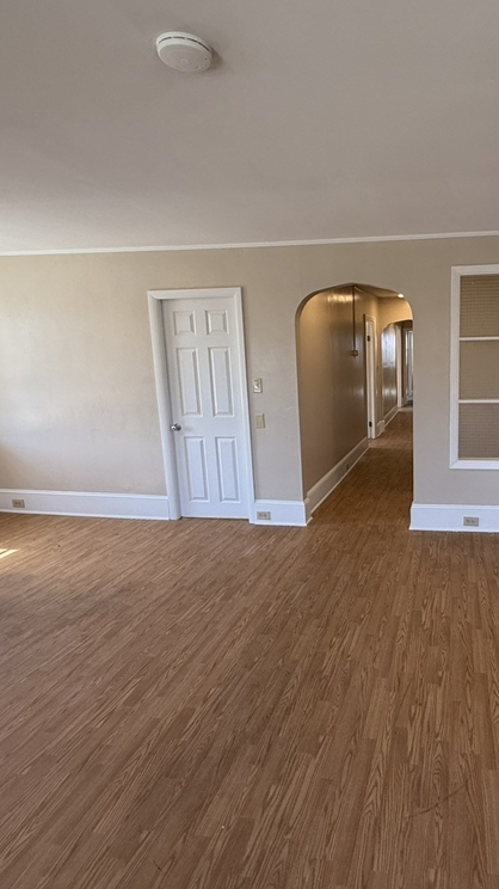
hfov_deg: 50.9
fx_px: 494
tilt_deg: -8.8
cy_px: 433
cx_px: 384
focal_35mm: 21
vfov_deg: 83.8
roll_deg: +1.1
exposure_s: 1/120
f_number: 2.2
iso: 125
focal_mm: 2.22
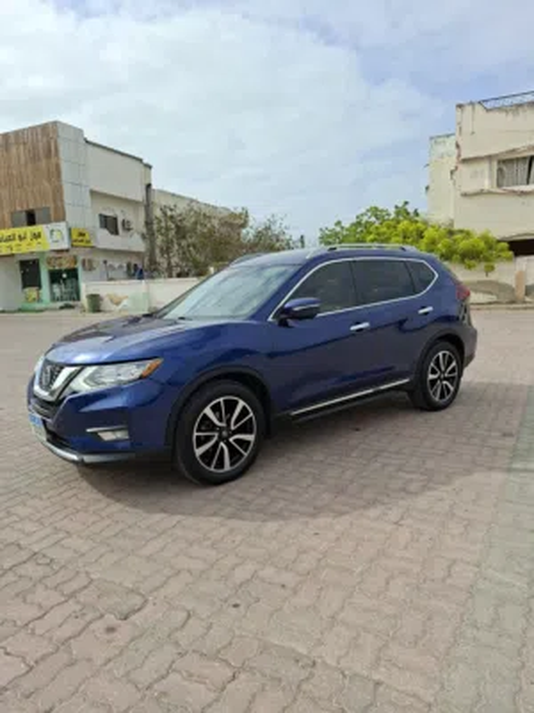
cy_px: 356
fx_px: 473
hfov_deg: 58.9
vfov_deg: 73.9
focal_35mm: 23
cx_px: 267
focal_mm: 5.54
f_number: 1.8
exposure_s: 1/2299
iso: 50
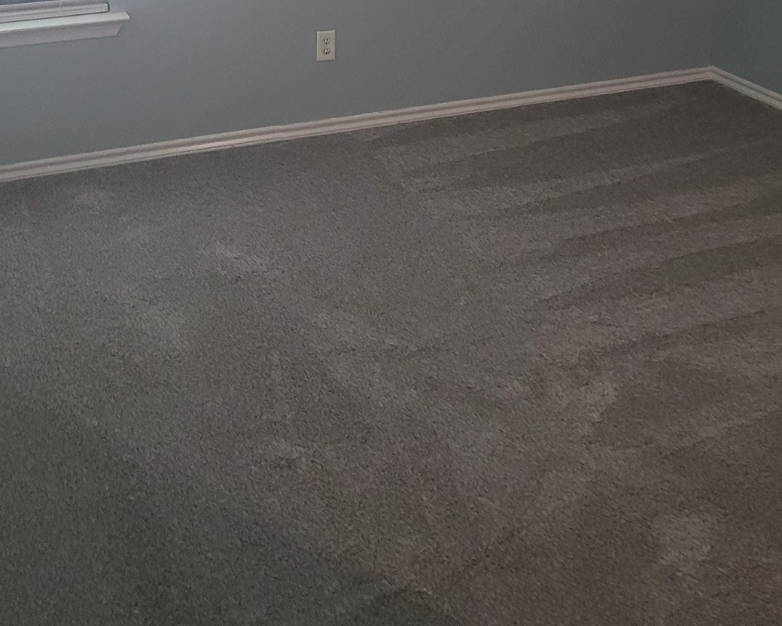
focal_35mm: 50
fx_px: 1158
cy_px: 2
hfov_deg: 37.3
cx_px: 442
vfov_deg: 28.4
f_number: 1.8
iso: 320
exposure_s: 1/40
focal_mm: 5.4
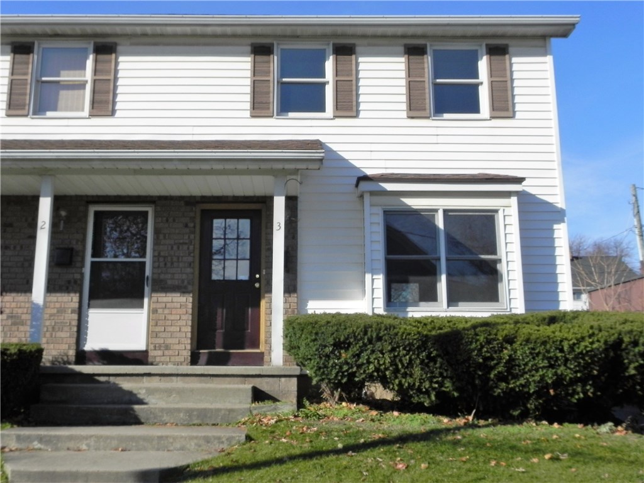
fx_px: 688
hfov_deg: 50.1
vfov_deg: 38.7
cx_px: 322
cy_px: 242
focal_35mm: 37
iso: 160
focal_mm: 6.6
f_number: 7.1
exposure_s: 1/469
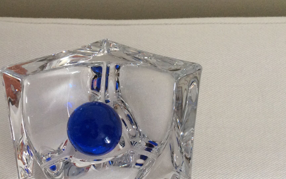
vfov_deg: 24.9
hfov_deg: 39.3
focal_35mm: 51
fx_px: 398
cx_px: 106
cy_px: 144
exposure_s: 1/25
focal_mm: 3.3
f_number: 2.4
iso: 100
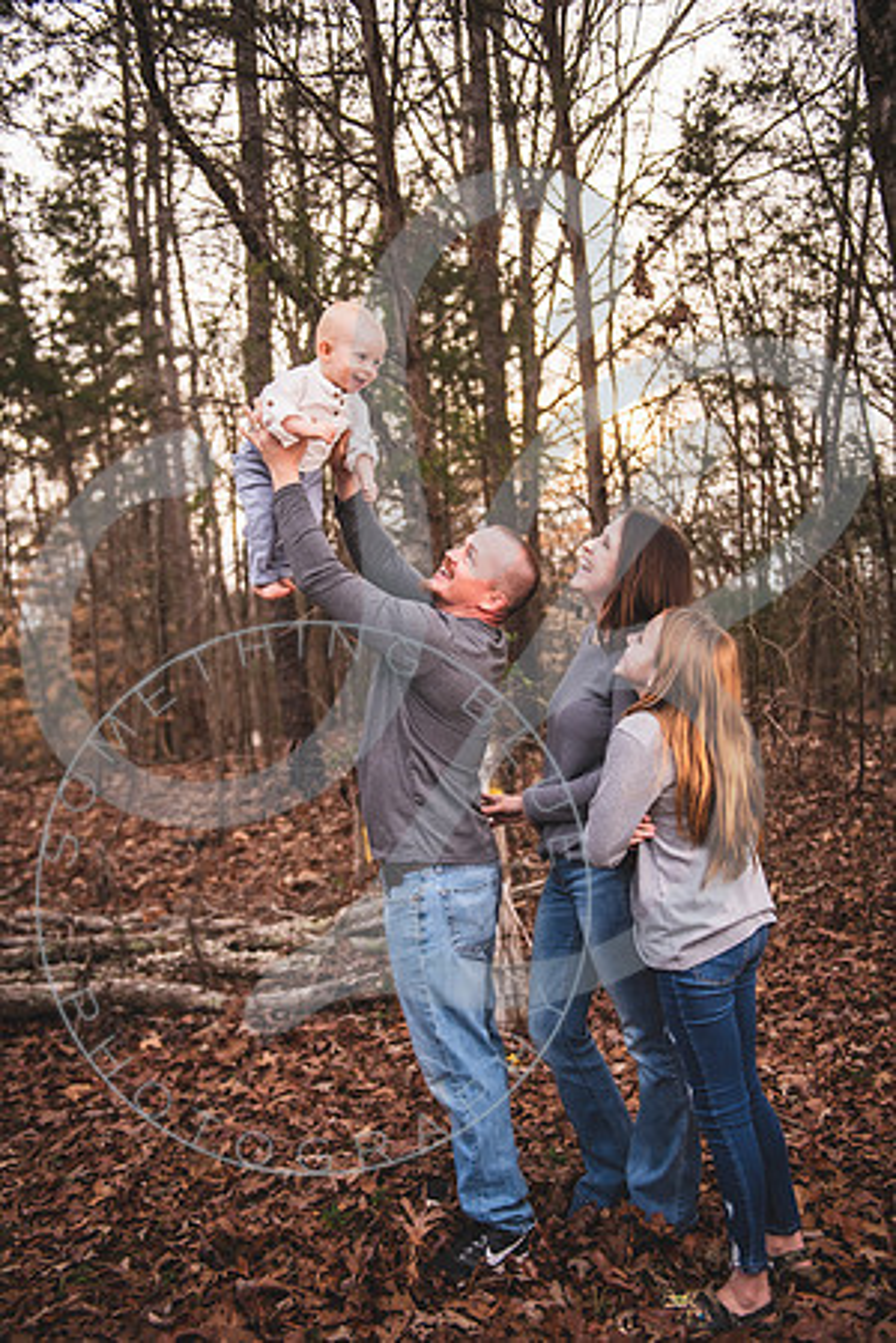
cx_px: 448
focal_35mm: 34
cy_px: 672
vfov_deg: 55.8
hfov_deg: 38.9
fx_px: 1269
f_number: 2.8
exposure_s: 1/250
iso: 100
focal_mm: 34
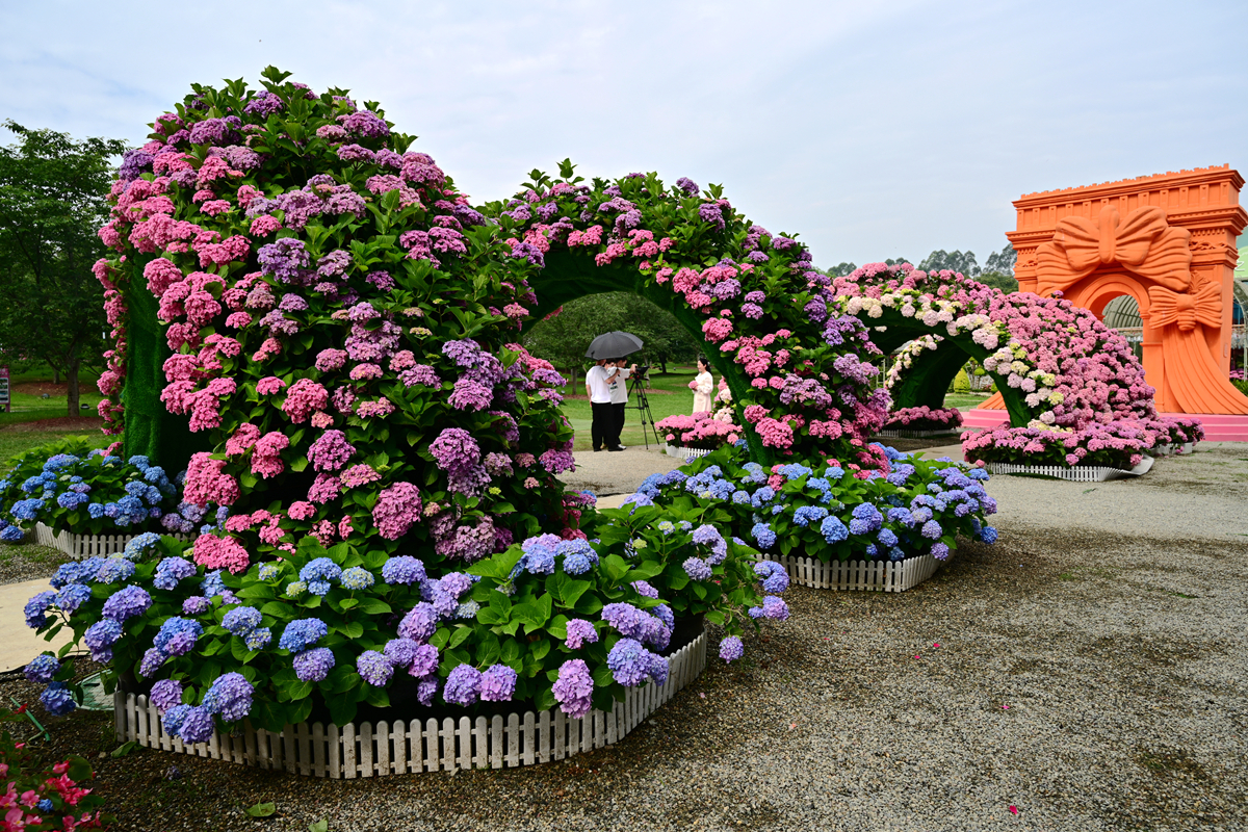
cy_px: 416
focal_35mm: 24
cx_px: 624
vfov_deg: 53.1
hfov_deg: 73.7
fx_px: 832
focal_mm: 24
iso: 100
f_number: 8
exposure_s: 1/100
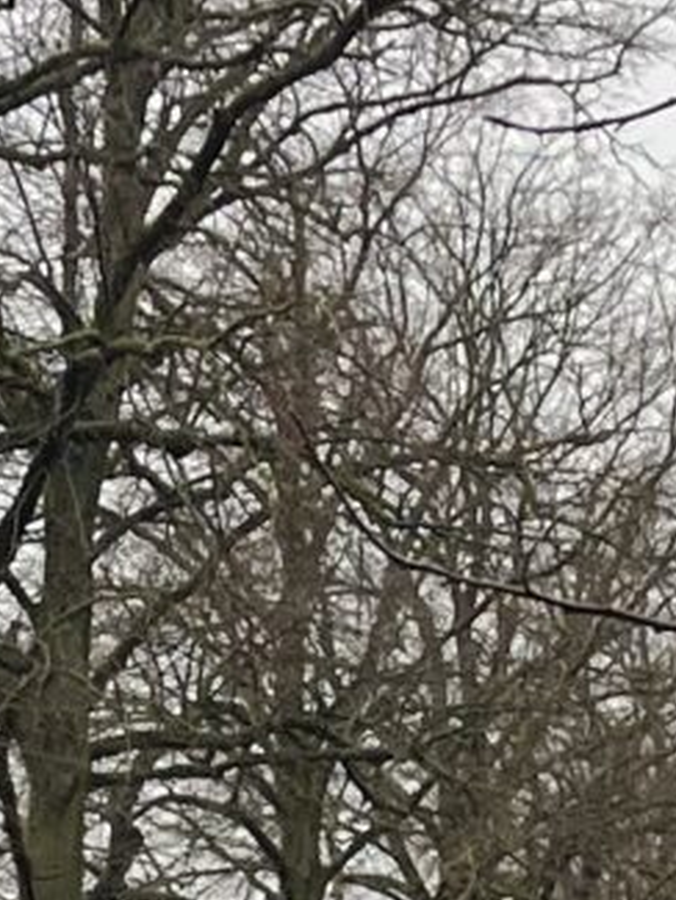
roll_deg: +0.8
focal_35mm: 205
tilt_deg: -6.7
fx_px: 5334
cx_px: -418
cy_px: 2210
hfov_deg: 7.1
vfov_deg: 8.7
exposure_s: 1/247
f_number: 1.6
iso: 40
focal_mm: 5.1
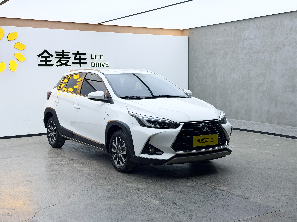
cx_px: 148
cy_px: 111
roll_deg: +0.7
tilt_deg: -5.9
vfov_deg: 30.3
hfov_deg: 39.7
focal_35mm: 48
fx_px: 412
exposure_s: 1/260
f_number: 1.78
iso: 64
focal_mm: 6.76
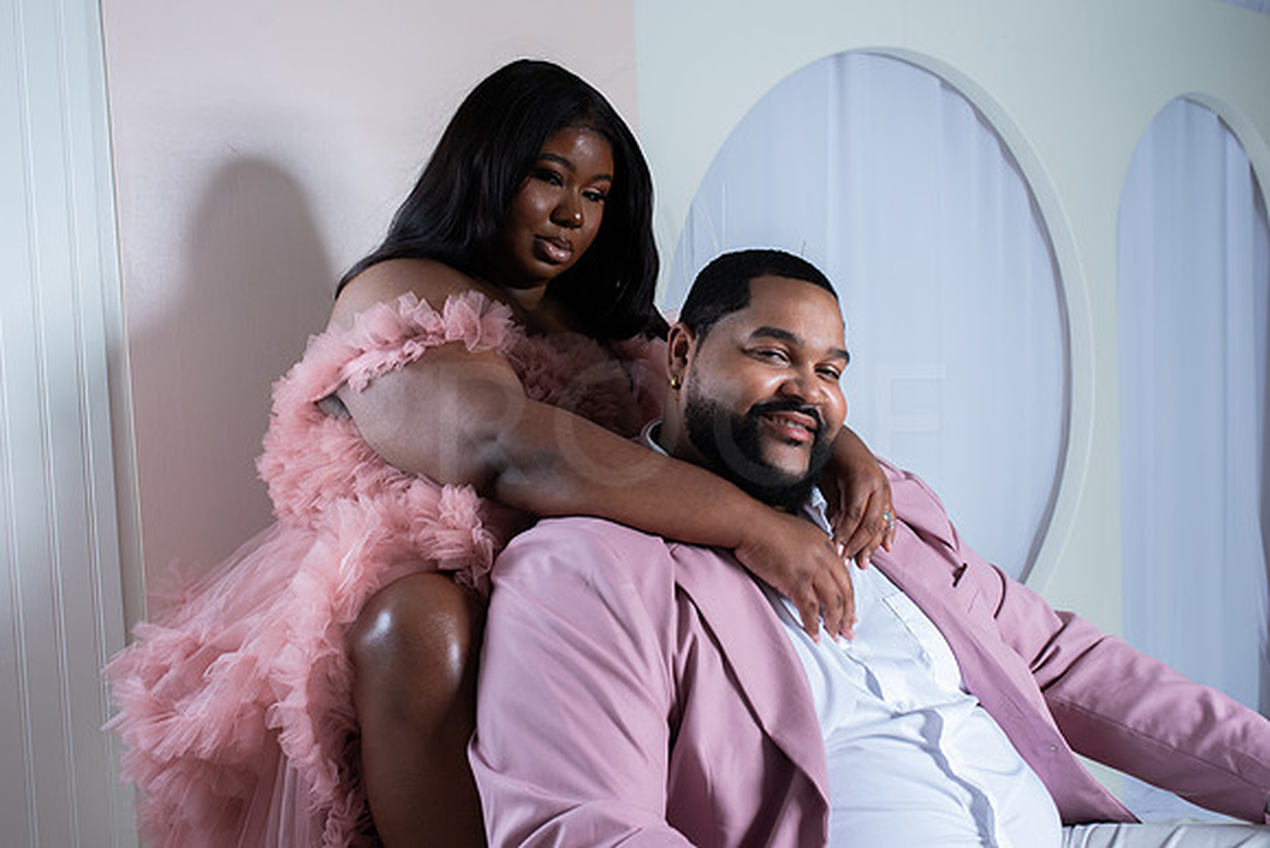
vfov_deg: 37.9
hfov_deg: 54.4
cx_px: 635
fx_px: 1235
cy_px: 424
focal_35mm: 35
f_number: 5.6
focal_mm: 35
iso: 100
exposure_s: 1/200
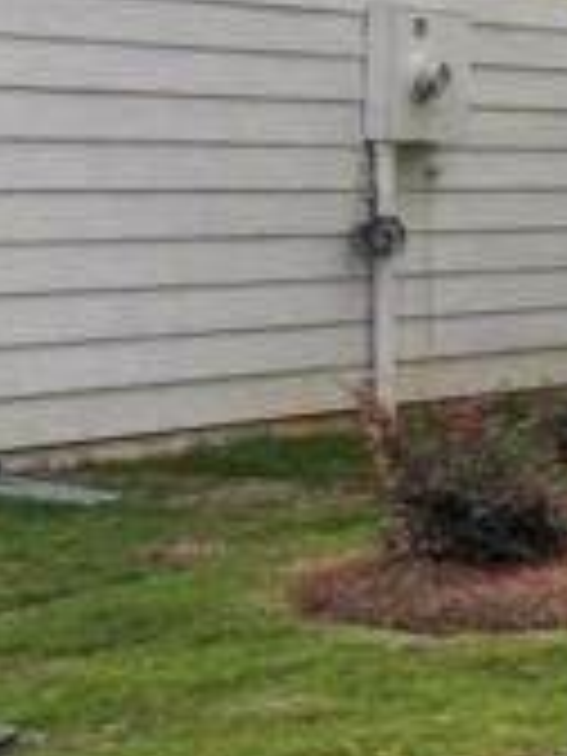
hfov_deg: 6.5
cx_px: 2462
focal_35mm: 168
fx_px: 3679
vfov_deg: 11.1
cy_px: -477
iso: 400
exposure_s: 1/1000
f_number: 8
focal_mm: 24.5
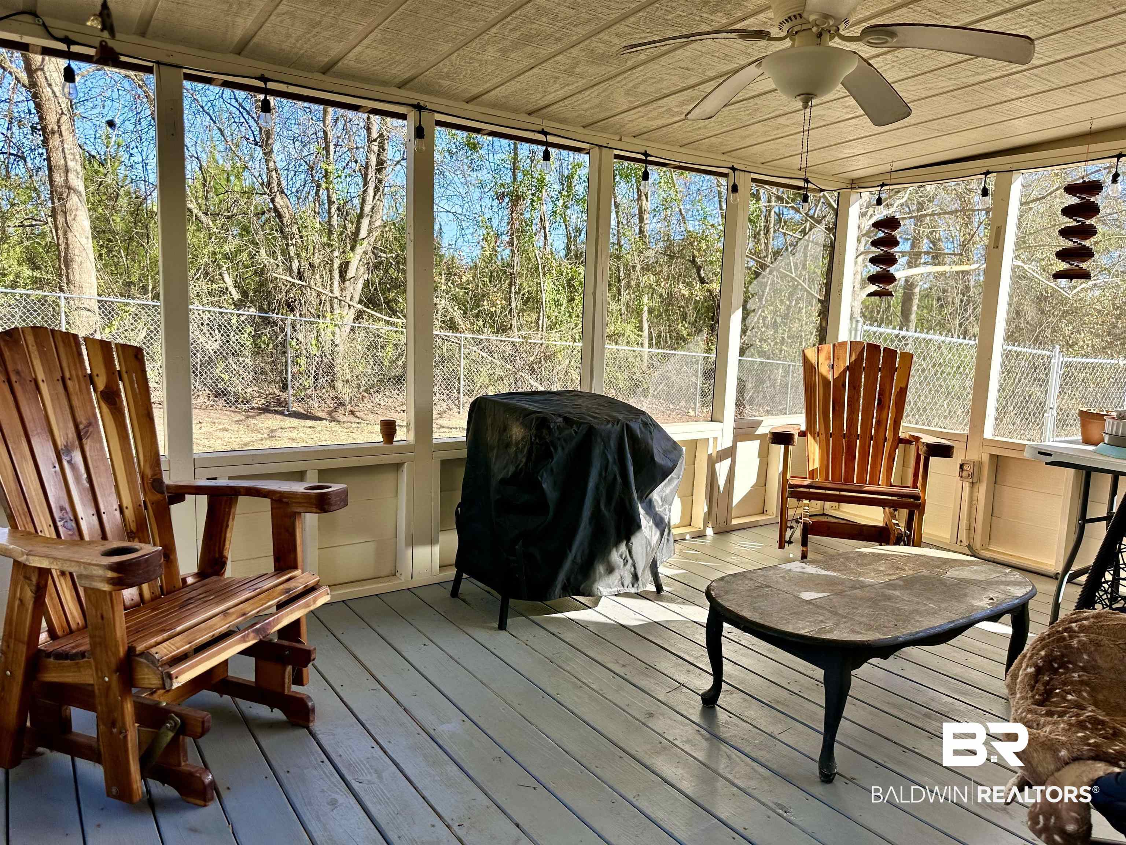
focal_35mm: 24
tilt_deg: -7.5
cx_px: 563
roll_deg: -2.3
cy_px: 422
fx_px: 781
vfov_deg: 56.8
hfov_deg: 71.6
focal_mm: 6.86
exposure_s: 1/594
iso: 80
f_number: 1.78
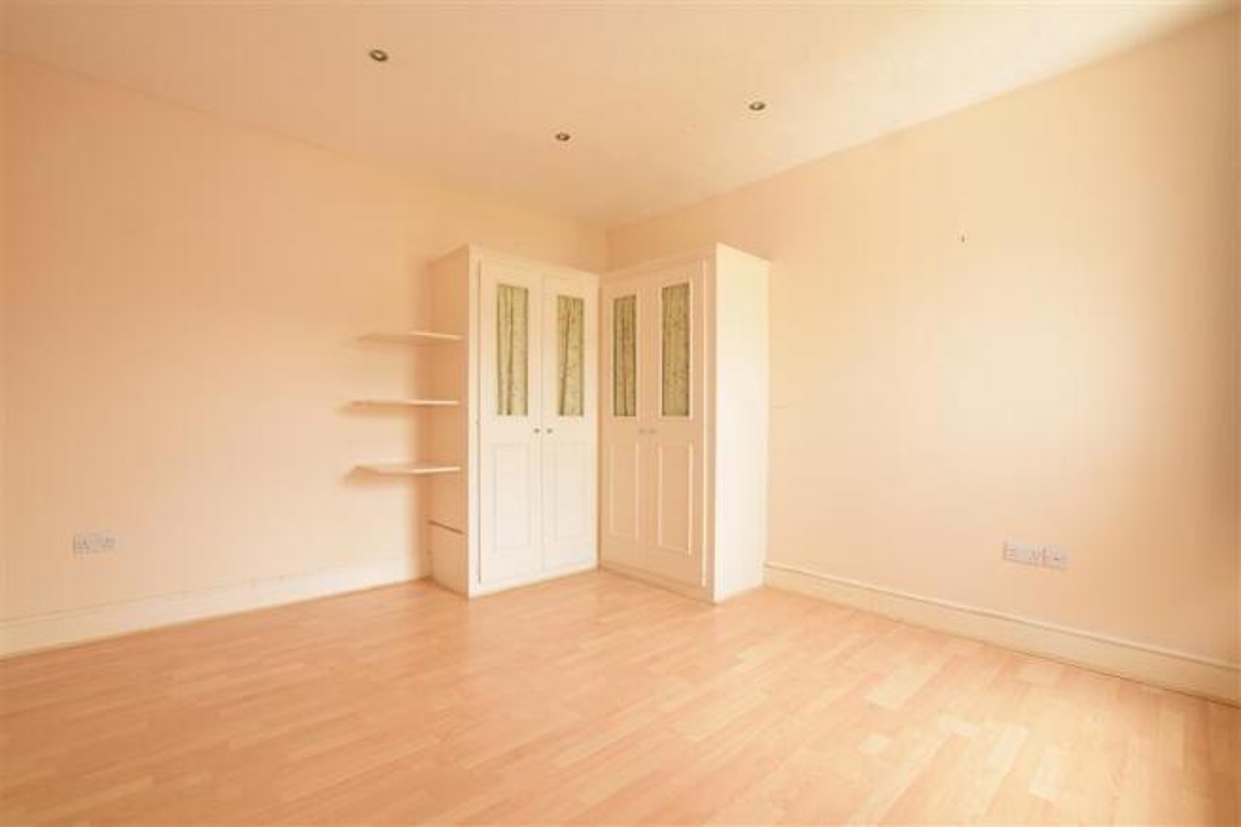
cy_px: 414
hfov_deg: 100.4
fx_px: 517
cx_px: 620
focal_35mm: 15
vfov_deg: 77.3
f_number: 14
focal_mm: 10
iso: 250
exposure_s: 1/8
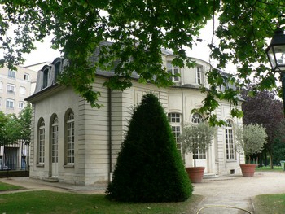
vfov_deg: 39.7
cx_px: 142
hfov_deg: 51.3
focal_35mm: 36
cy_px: 107
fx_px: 297
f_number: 4
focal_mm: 6
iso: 80
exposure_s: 1/160
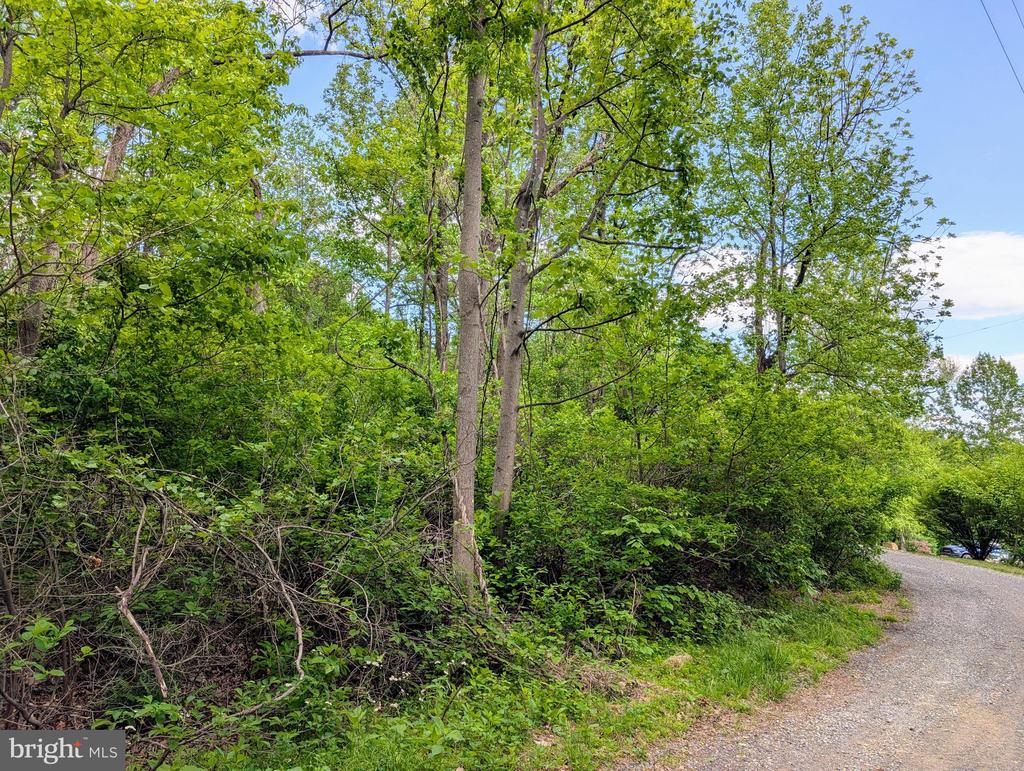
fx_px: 711
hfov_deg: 71.5
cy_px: 386
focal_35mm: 24
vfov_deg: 56.9
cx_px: 512
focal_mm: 6.9
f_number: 1.68
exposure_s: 1/456
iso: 22
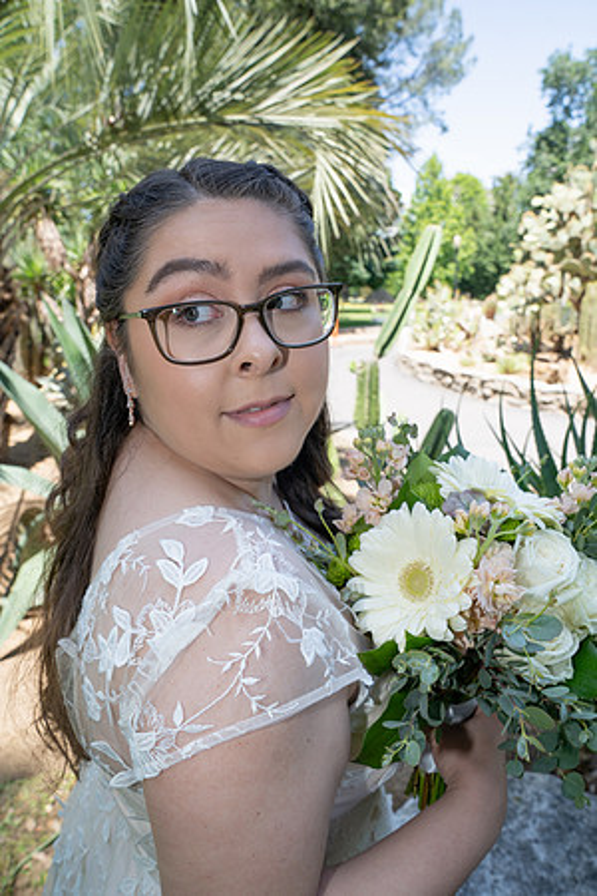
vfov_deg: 73.7
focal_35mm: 24
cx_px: 298
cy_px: 448
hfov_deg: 53.1
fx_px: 597
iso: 250
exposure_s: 1/250
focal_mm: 24
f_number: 7.1
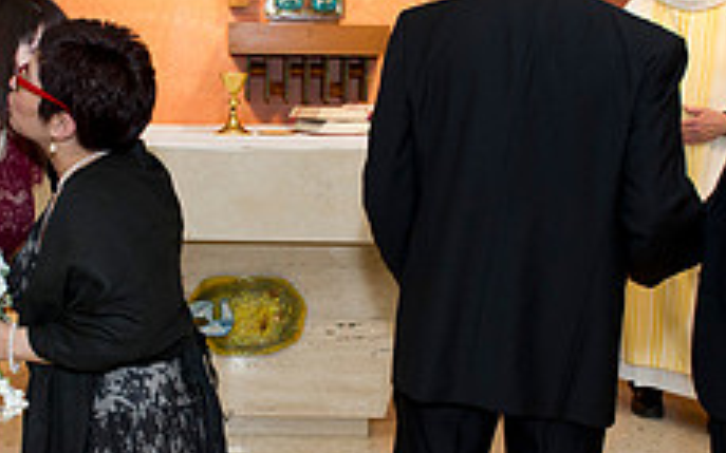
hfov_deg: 32.8
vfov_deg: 20.9
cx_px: 260
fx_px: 1226
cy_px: 276
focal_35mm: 62
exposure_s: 1/200
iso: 1600
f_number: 5
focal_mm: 24
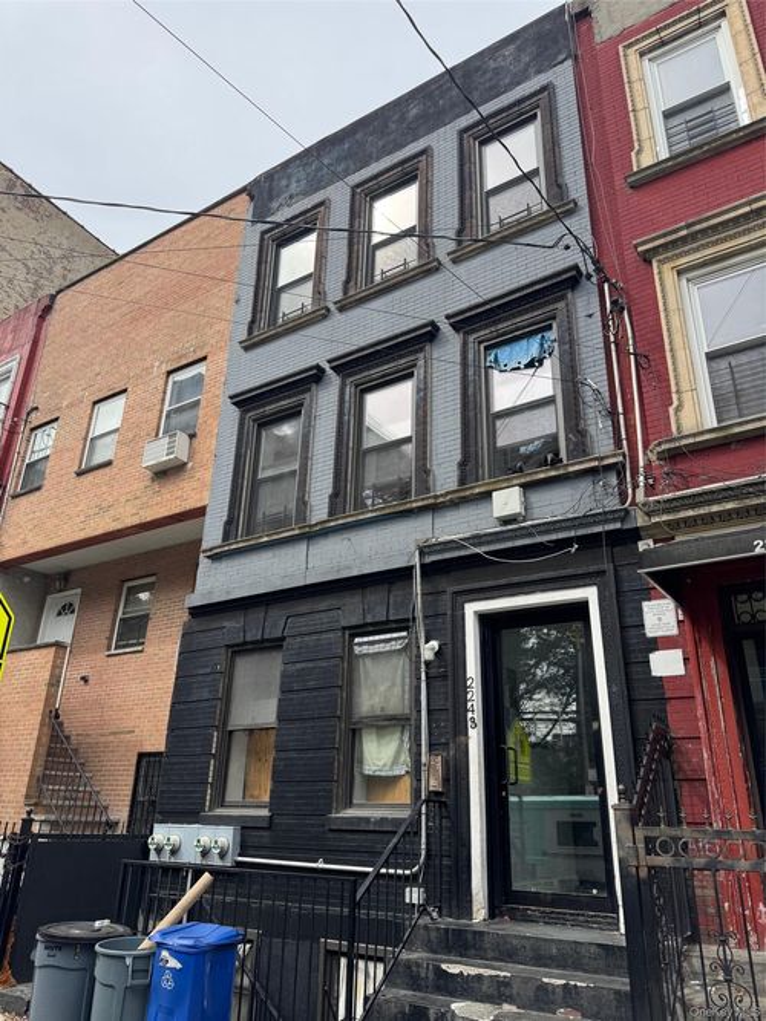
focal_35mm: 24
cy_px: 510
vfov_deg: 71.6
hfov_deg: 56.8
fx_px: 708
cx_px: 383
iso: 80
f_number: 1.78
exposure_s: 1/1597
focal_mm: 6.76
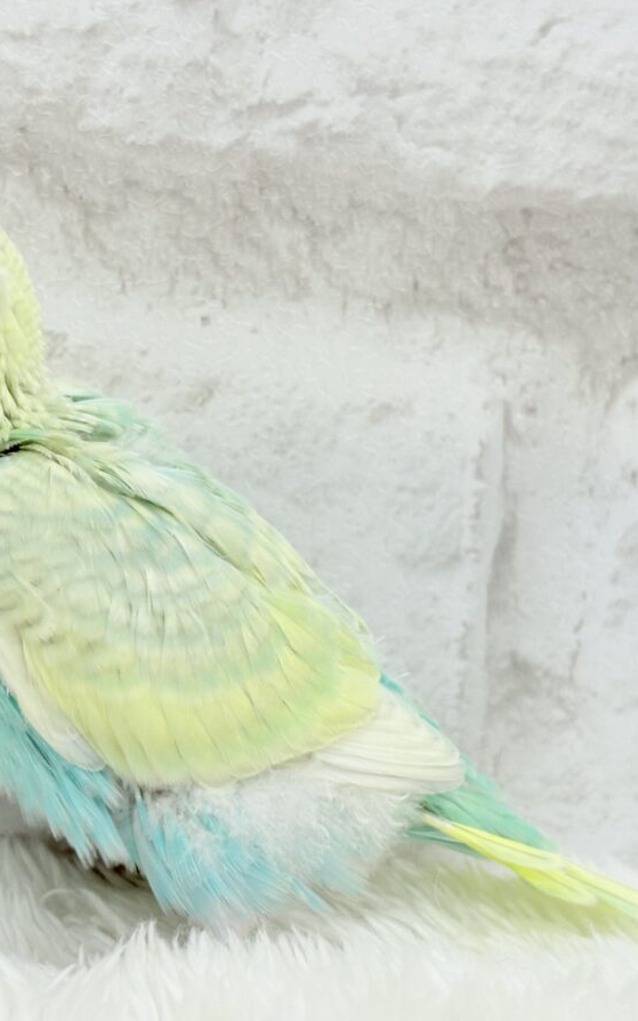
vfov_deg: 27.8
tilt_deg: -7.4
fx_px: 2058
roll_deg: -3.9
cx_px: 304
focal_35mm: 74
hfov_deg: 17.6
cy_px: 508
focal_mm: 5.96
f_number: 1.6
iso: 32
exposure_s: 1/50
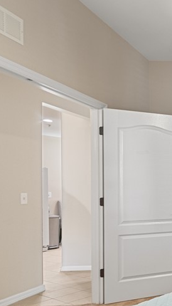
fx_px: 284
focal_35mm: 35
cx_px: 309
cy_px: 186
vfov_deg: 56.2
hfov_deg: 21.6
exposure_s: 3
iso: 200
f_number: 10
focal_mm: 10
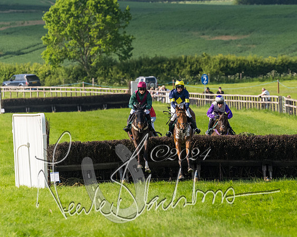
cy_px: 139
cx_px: 198
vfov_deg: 3.3
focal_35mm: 469
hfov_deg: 4.1
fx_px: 4124
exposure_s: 1/4000
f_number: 4
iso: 500
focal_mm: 175
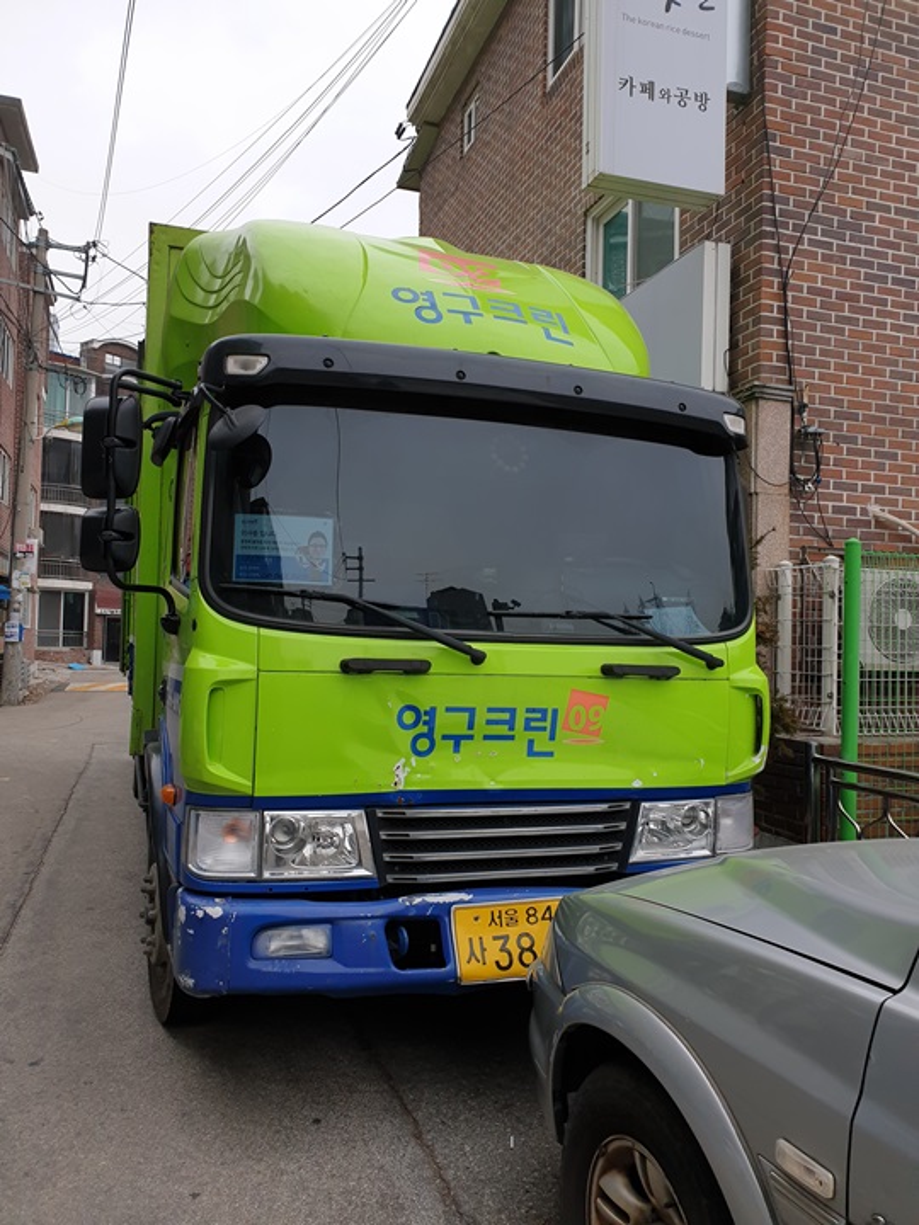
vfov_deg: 67.3
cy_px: 612
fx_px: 920
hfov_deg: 53.1
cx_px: 460
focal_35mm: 26
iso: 100
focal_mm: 4.3
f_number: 2.4
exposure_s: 1/120
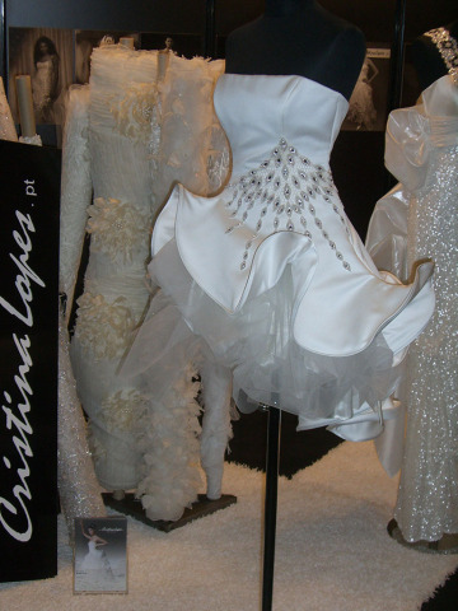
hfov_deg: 26.6
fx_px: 970
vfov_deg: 34.9
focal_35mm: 55
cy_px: 306
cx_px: 229
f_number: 3.3
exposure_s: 1/60
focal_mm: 9
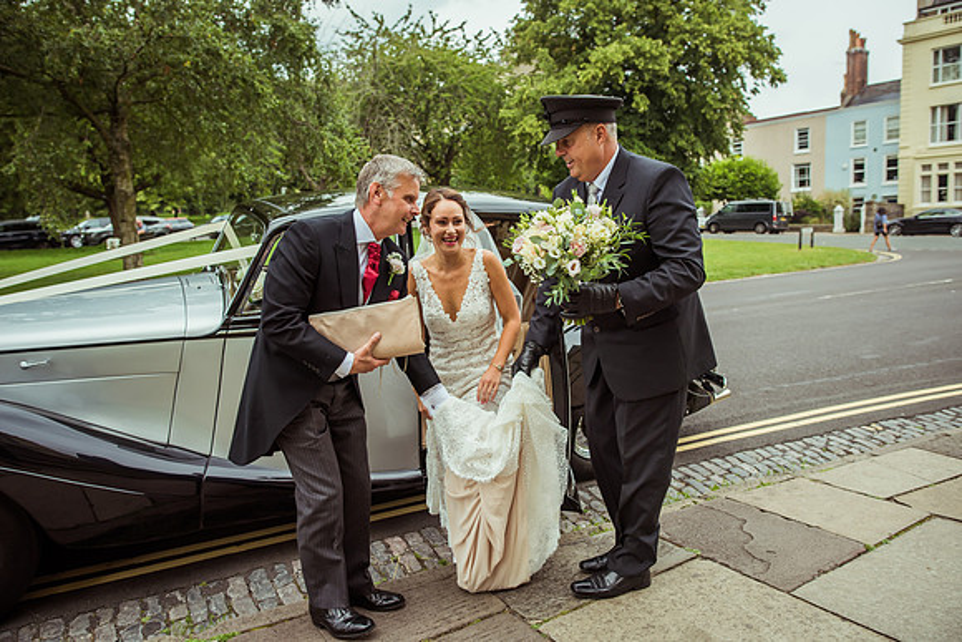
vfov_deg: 53.2
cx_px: 481
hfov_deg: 73.7
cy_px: 321
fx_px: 641
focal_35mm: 24
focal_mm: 24
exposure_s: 1/1250
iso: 160
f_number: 3.5
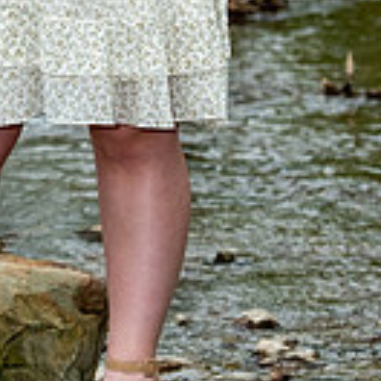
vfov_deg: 4.4
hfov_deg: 4.4
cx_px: -167
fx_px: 4969
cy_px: -163
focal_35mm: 399
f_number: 4
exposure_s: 1/400
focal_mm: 71.5
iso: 250
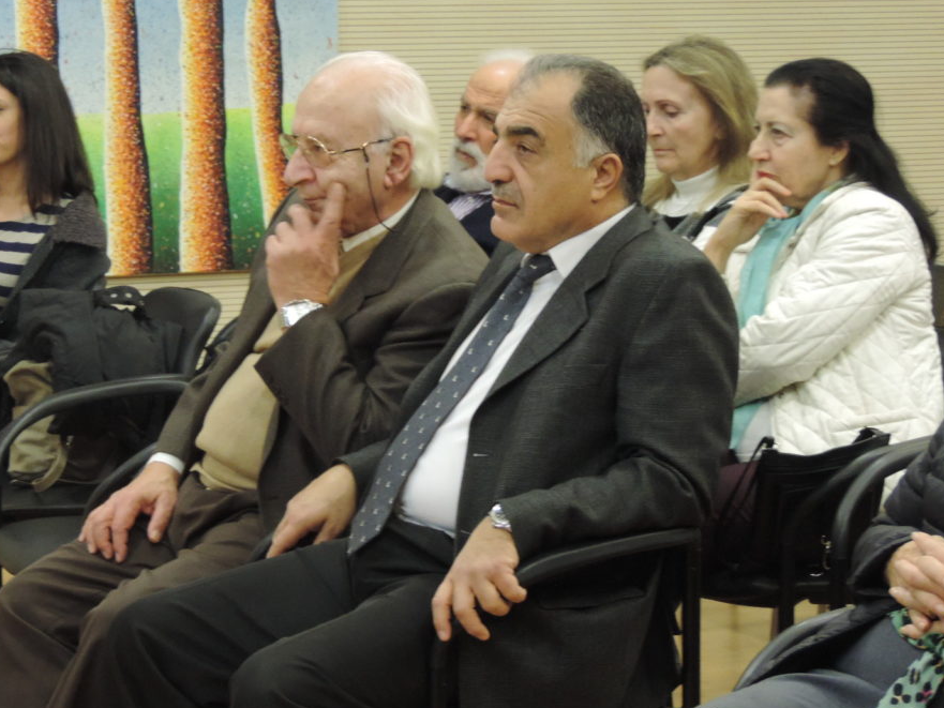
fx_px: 3327
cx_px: 401
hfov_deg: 16.1
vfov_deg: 12.1
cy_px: 346
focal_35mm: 122
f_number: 4.2
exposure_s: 1/20
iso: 800
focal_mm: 18.7
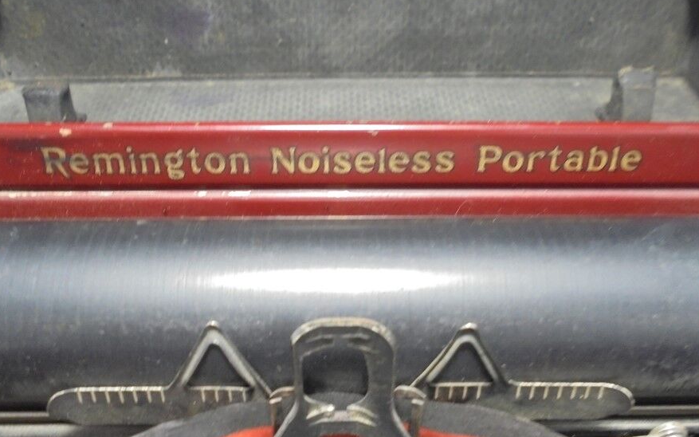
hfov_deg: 52.7
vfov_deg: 34.4
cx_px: 342
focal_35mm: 37
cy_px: 236
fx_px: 705
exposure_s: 1/25
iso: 400
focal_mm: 6.1
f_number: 4
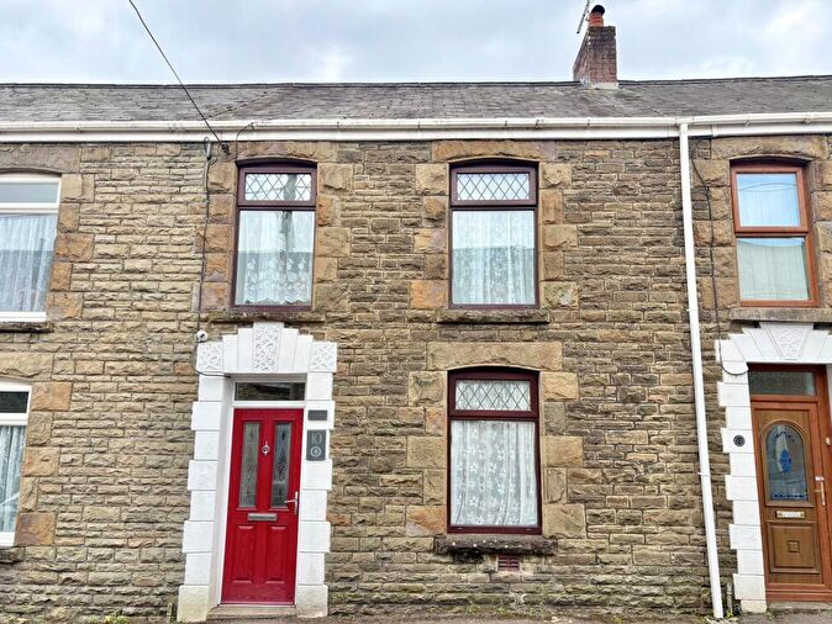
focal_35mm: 27
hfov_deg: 65.3
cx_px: 423
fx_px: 649
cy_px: 315
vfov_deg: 51.4
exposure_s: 1/670
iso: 50
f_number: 1.6
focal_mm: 5.96
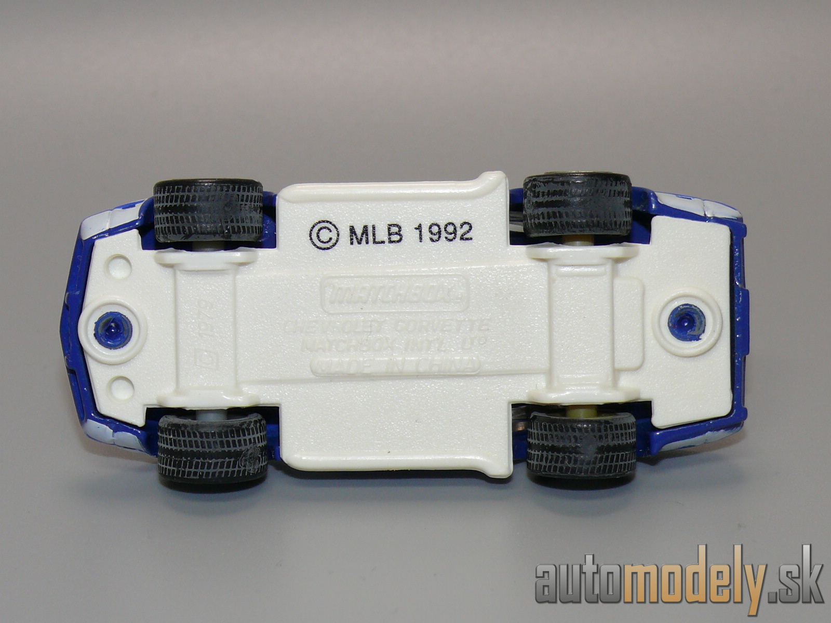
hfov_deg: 17.6
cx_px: 416
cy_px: 312
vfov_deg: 13.2
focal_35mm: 112
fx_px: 2689
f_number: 4
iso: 100
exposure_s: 1/30
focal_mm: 14.2
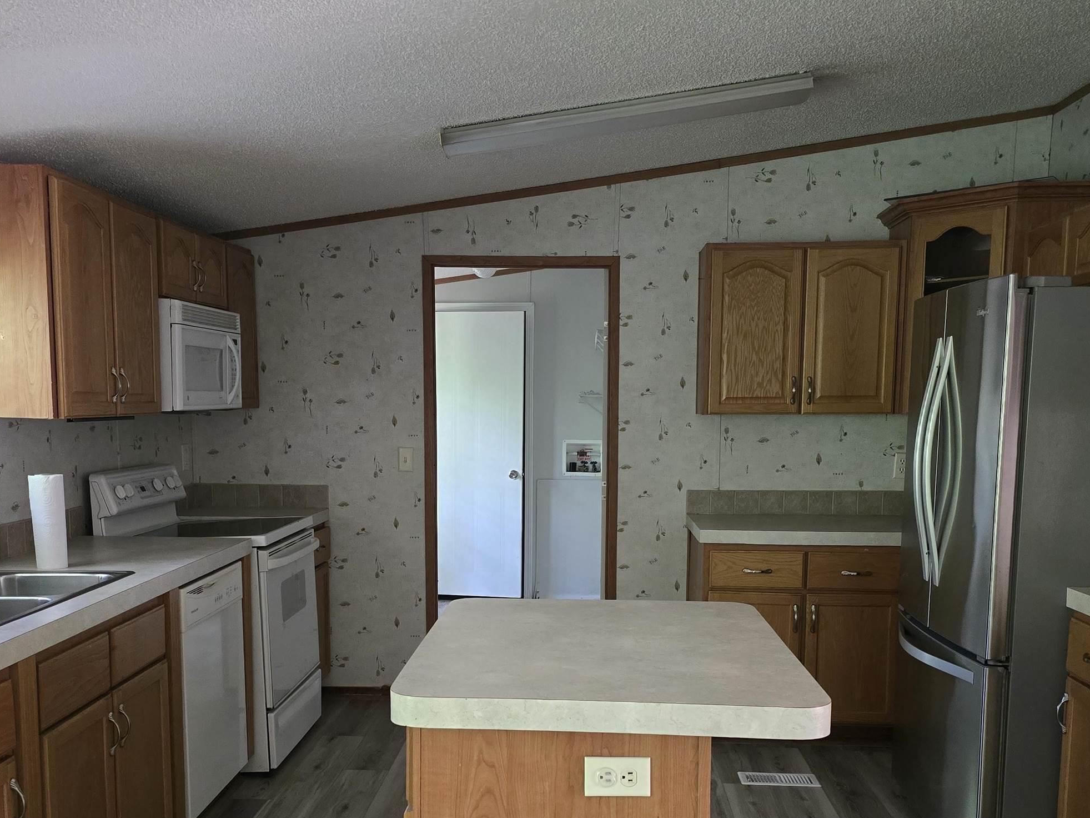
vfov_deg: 39.2
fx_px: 1134
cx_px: 509
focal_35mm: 36
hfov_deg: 51.3
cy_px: 541
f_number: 1.7
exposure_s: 1/60
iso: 800
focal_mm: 6.3
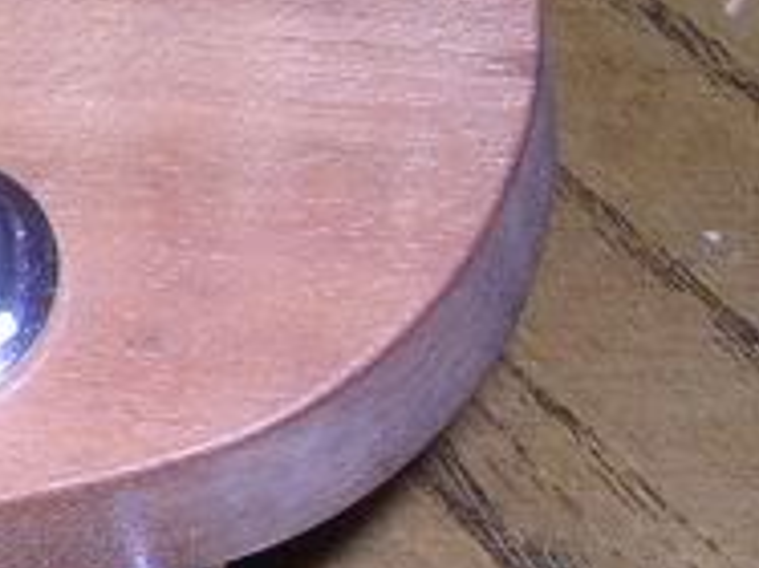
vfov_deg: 7.9
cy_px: 465
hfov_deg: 9.5
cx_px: -1003
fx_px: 4098
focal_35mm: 187
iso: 100
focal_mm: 5.8
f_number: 5.6
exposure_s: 1/60.1
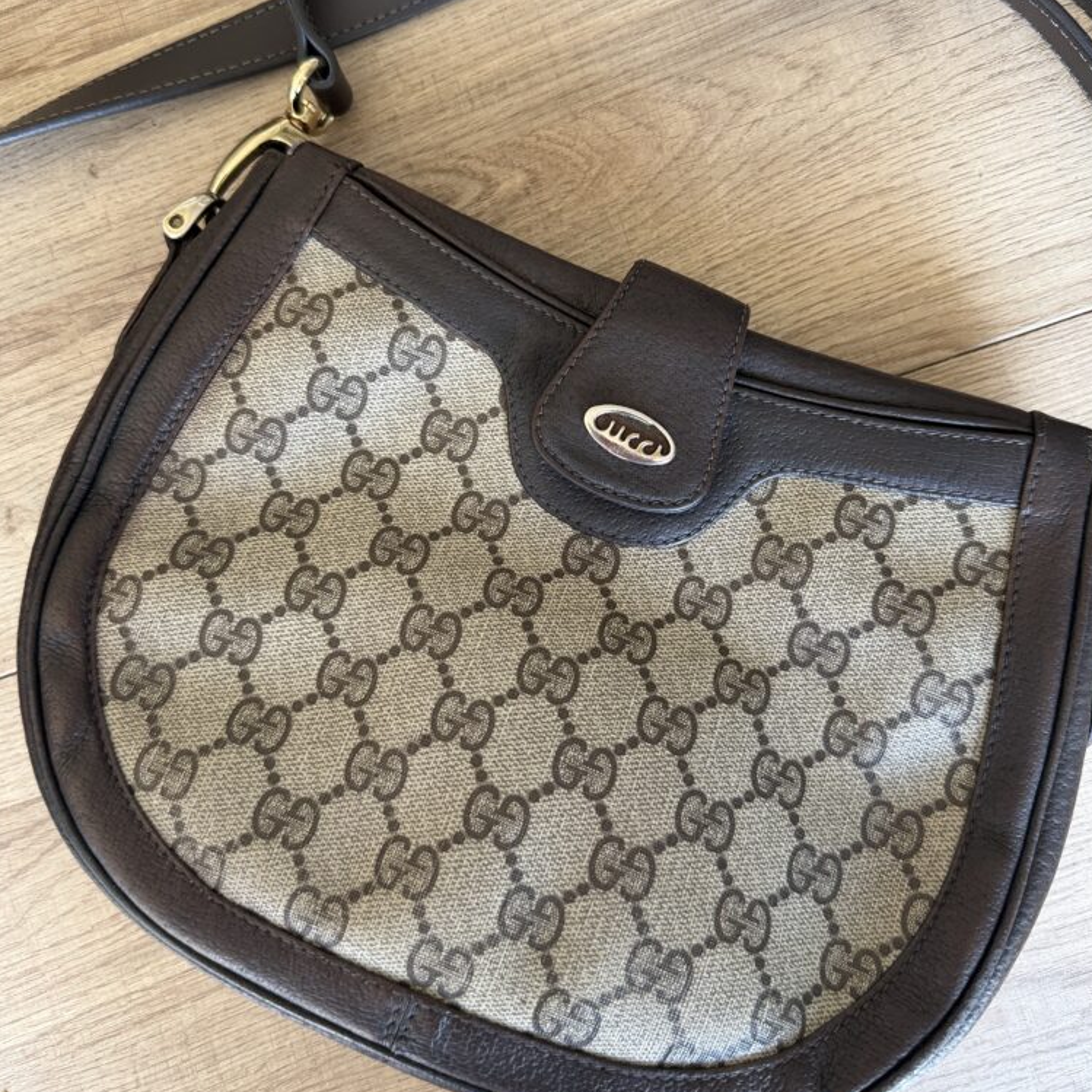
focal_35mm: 29
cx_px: 548
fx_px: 1035
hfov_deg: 55.6
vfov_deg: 55.5
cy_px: 484
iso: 200
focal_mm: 6.76
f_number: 1.78
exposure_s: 1/79
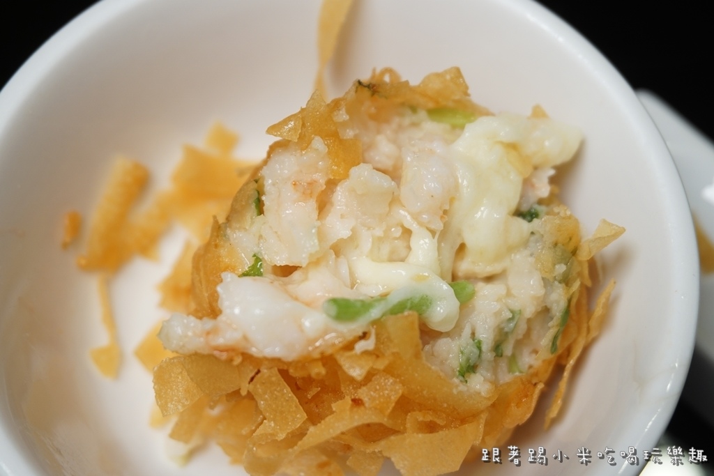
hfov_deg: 41.1
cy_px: 238
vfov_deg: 28.1
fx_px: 952
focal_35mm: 48
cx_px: 357
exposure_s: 1/60
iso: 320
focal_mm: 32
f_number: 5
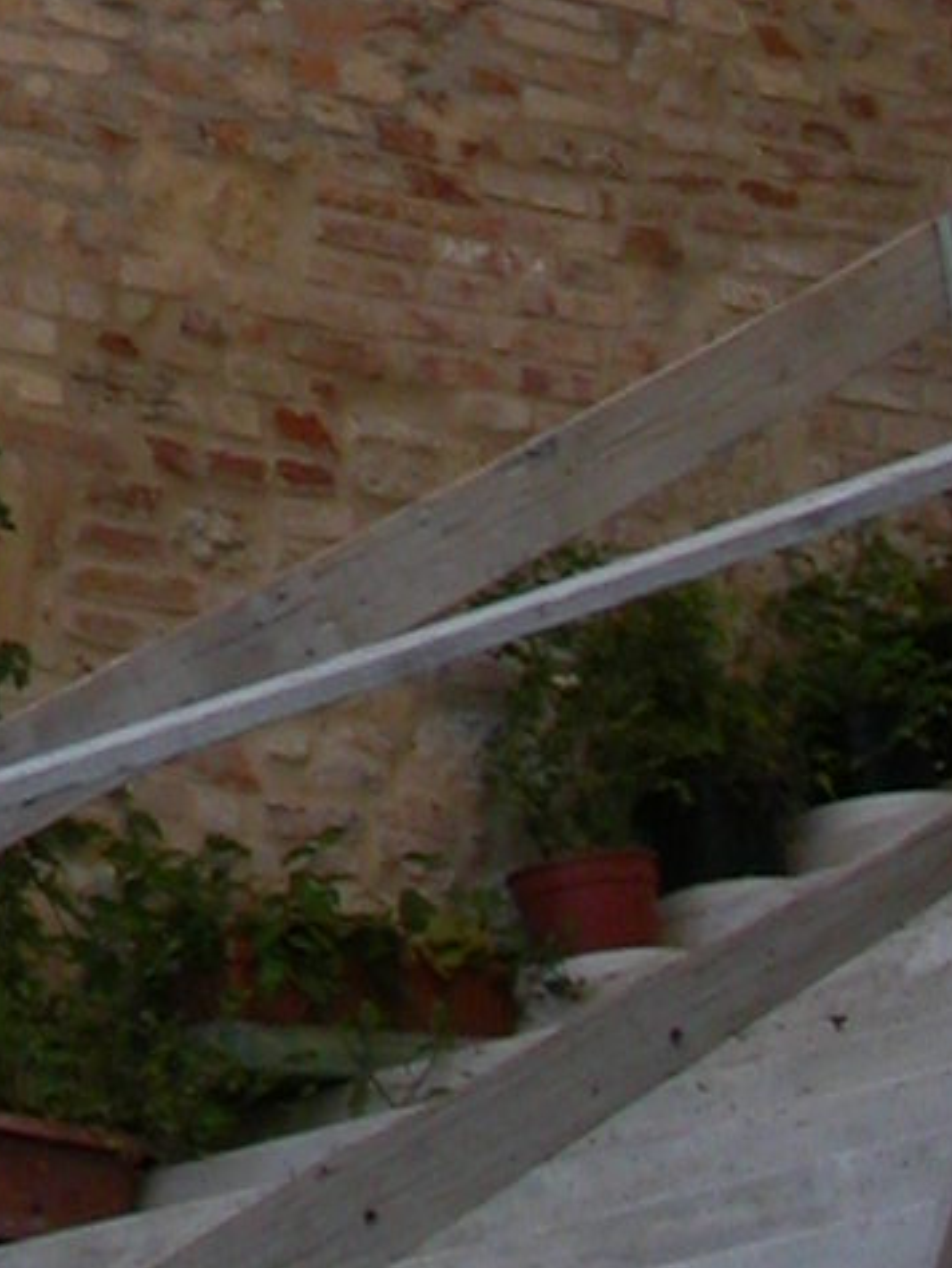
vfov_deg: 10.3
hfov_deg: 7.7
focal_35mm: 182
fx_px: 6668
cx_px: -1096
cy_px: -893
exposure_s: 1/120
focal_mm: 7.85
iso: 100
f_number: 4.7
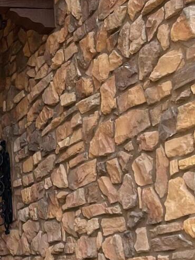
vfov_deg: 18.5
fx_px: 797
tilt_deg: +9.4
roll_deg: -0.1
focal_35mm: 106
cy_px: 175
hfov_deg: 12.6
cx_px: -171
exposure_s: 1/121
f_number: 1.6
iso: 40
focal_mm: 5.1
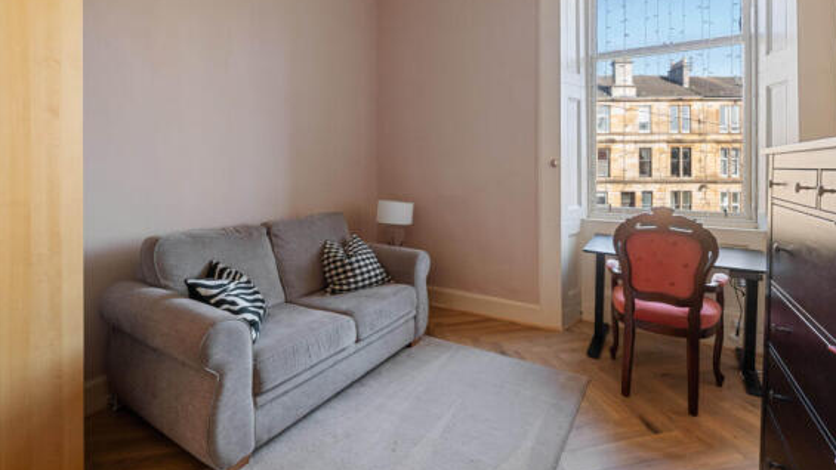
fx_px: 377
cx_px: 425
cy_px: 184
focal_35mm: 17
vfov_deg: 63.3
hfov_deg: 95.9
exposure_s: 1/15
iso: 640
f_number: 8
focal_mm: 14
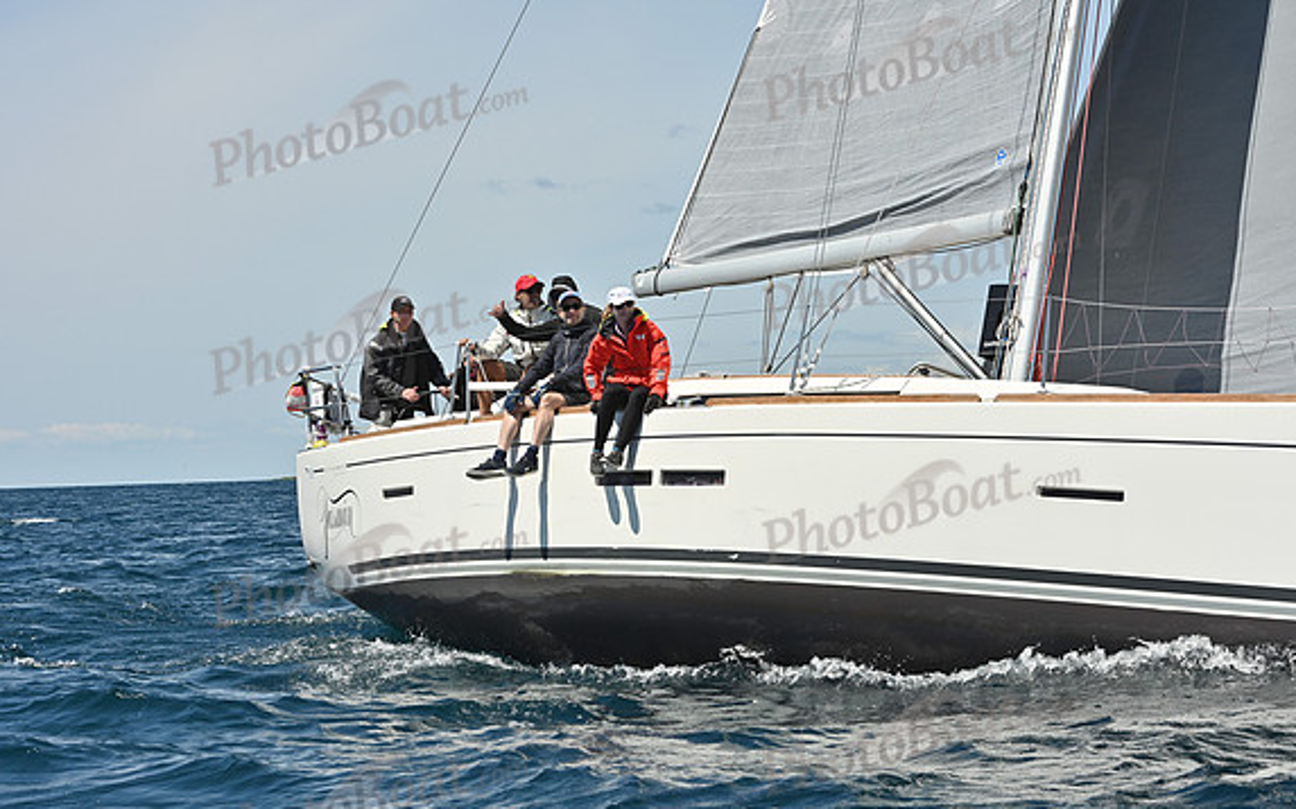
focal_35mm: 98
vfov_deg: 13.3
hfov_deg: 21.2
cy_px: 421
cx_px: 647
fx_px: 3461
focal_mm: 95
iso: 320
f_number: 13
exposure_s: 1/1000
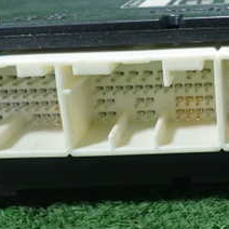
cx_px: 232
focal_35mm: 75
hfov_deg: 22.1
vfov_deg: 23.1
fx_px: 561
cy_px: 113
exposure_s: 1/125
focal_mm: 5.5
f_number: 2.3
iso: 500
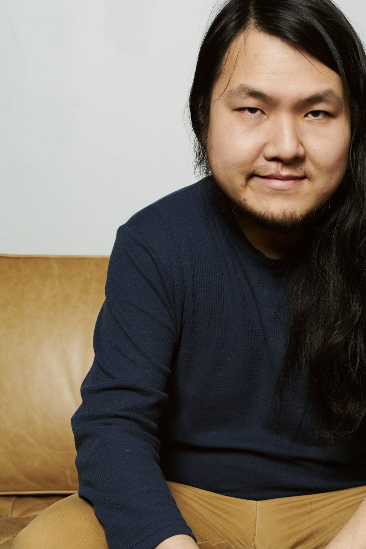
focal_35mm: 82
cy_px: 374
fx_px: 1250
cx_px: 290
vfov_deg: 24.6
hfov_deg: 16.5
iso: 400
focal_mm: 50
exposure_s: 1/125
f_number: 5.6
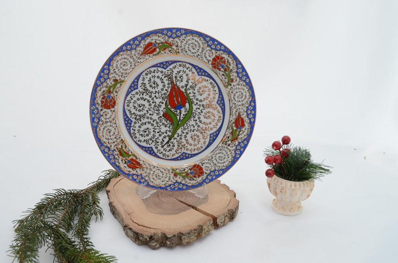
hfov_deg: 57.3
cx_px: 199
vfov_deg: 39.8
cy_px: 132
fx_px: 364
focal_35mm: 33
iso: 400
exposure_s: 1/125
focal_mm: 22
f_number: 9
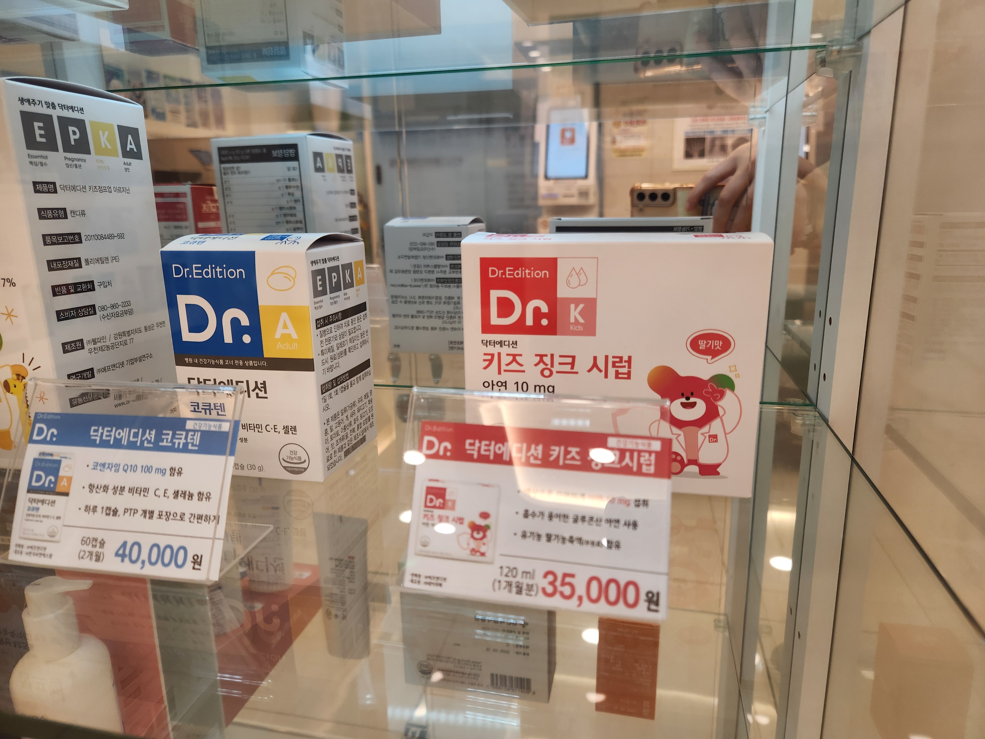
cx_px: 492
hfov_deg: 73.9
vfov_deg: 58.9
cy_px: 370
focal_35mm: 23
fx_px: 654
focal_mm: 5.4
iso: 160
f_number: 1.8
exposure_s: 1/120
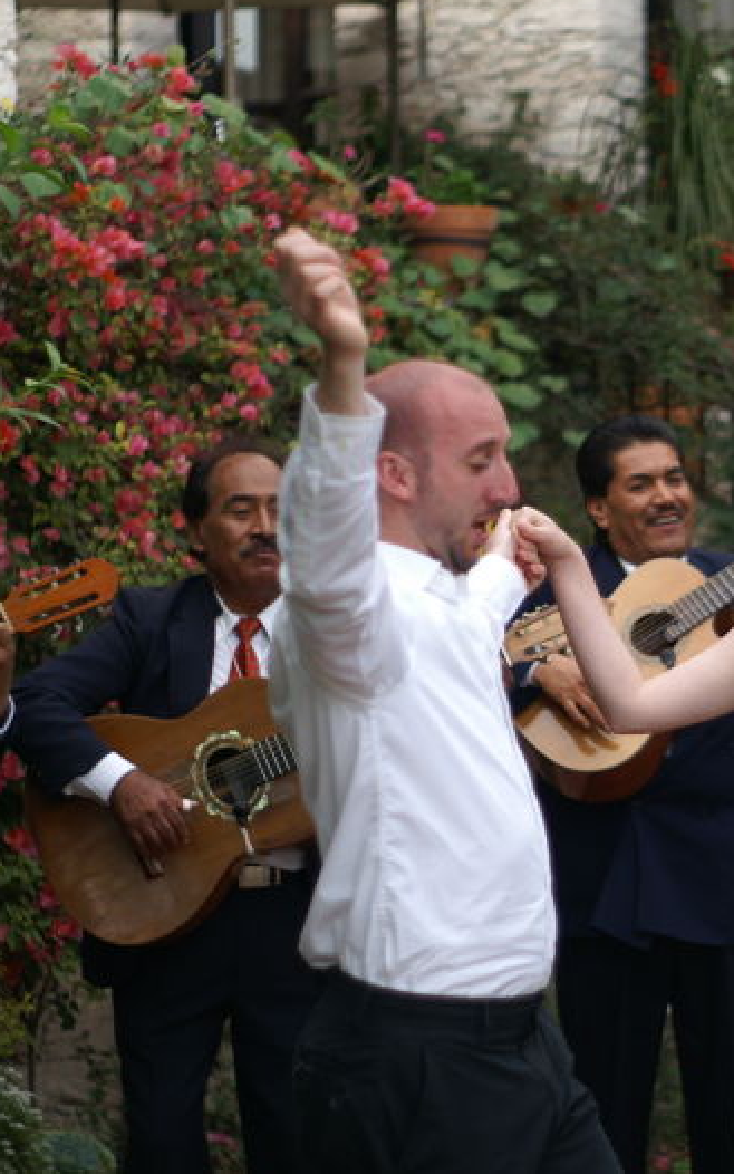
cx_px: 595
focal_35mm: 116
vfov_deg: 18.0
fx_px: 3711
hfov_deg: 11.3
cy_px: 584
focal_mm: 50
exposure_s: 1/750
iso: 100
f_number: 1.7
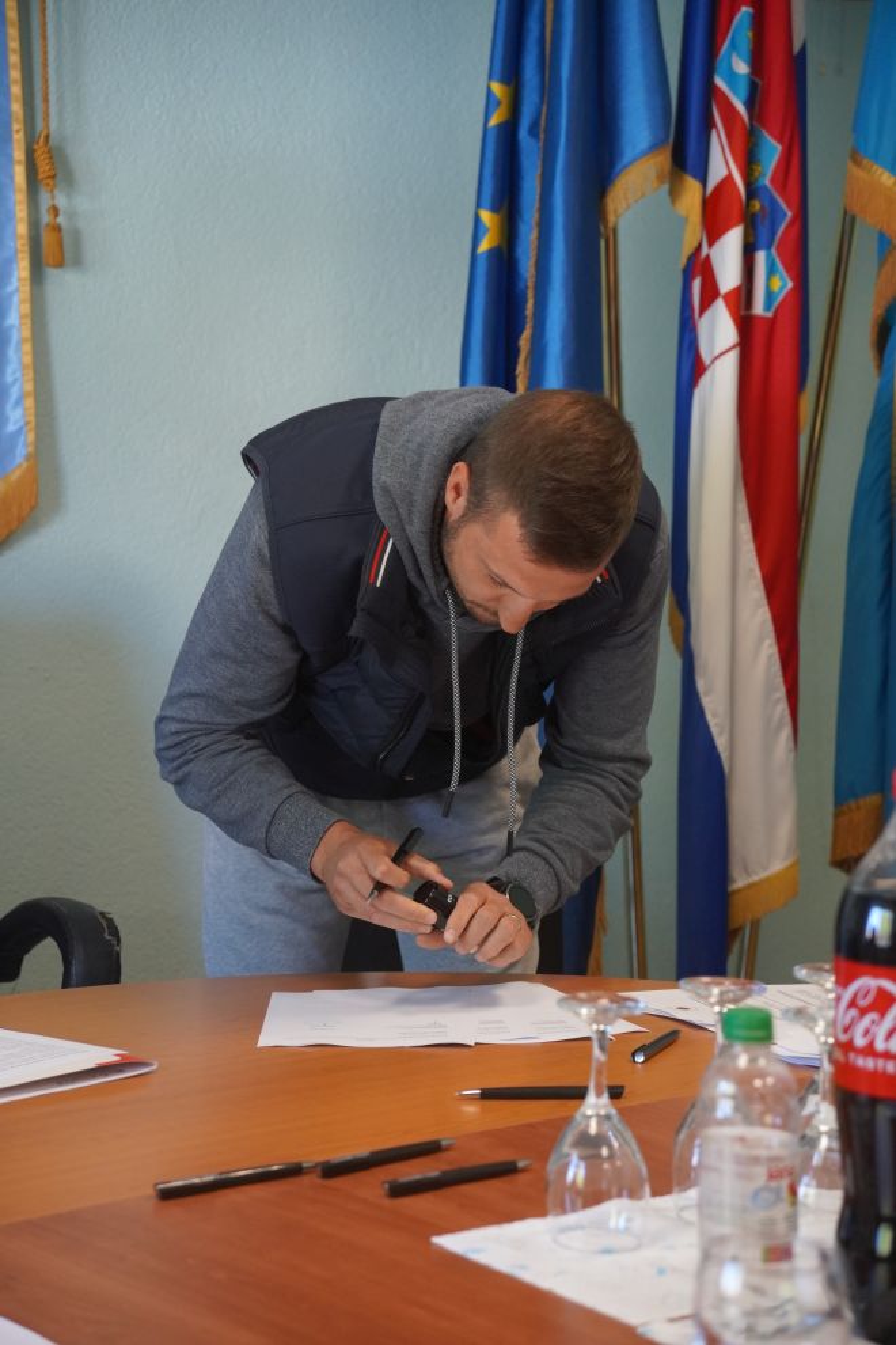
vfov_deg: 27.0
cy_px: 672
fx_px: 2800
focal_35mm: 75
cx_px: 448
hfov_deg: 18.2
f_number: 3.5
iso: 1600
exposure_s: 1/200
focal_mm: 50
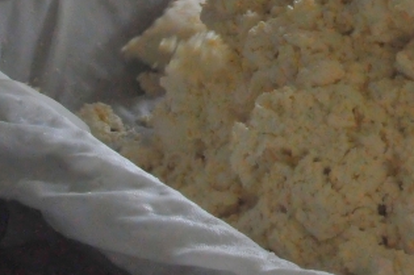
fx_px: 1343
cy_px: -166
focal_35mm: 117
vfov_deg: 11.1
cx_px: 406
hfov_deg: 17.2
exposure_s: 1/125
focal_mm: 24
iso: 3200
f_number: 8
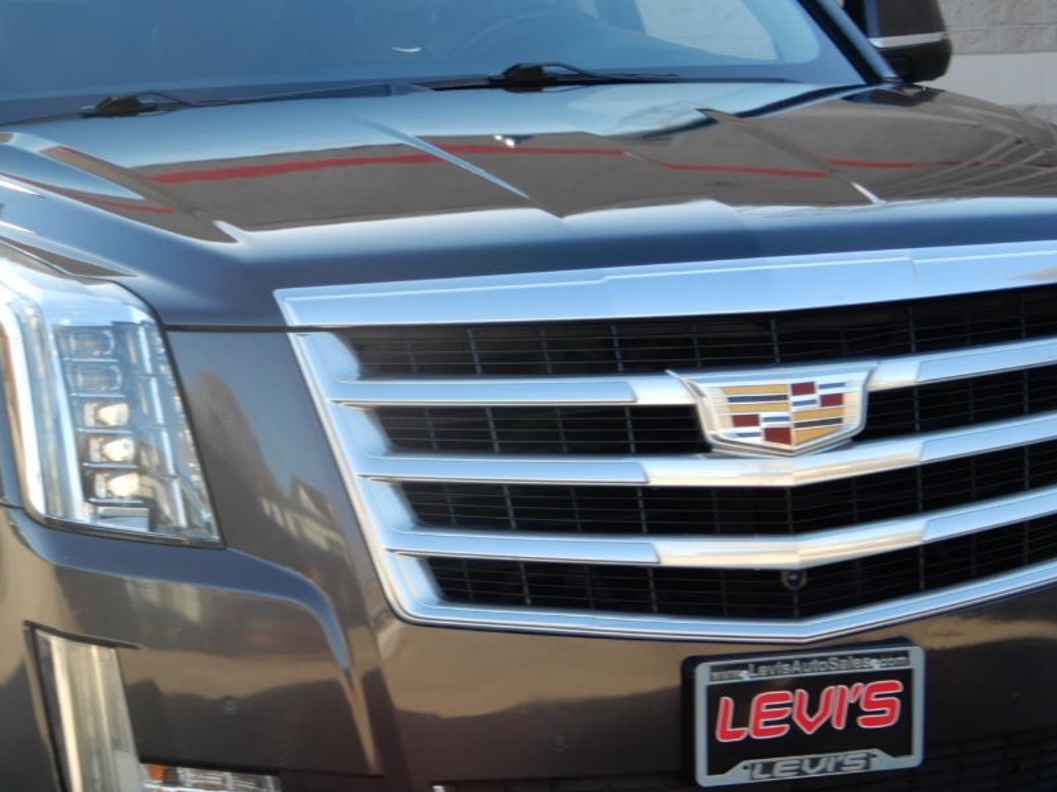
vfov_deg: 10.6
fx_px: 4275
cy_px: 395
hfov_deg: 14.1
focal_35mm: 140
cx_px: 371
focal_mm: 12.5
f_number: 4.5
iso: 80
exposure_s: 1/100
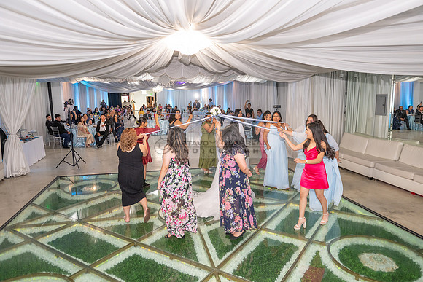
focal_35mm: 25
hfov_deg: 71.6
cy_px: 141
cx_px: 212
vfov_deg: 51.4
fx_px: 293
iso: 1000
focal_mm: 24
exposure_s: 1/160
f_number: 3.2
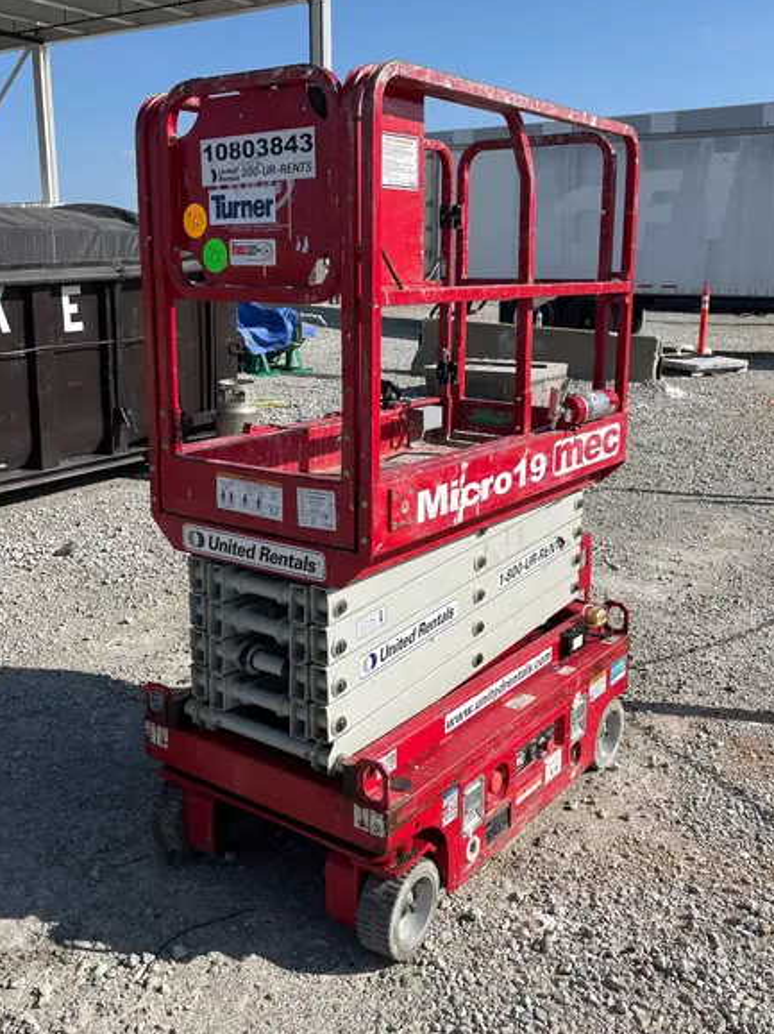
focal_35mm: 33
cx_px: 388
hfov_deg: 42.9
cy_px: 462
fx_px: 985
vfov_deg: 55.3
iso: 50
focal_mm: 5.1
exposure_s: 1/3745
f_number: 1.6
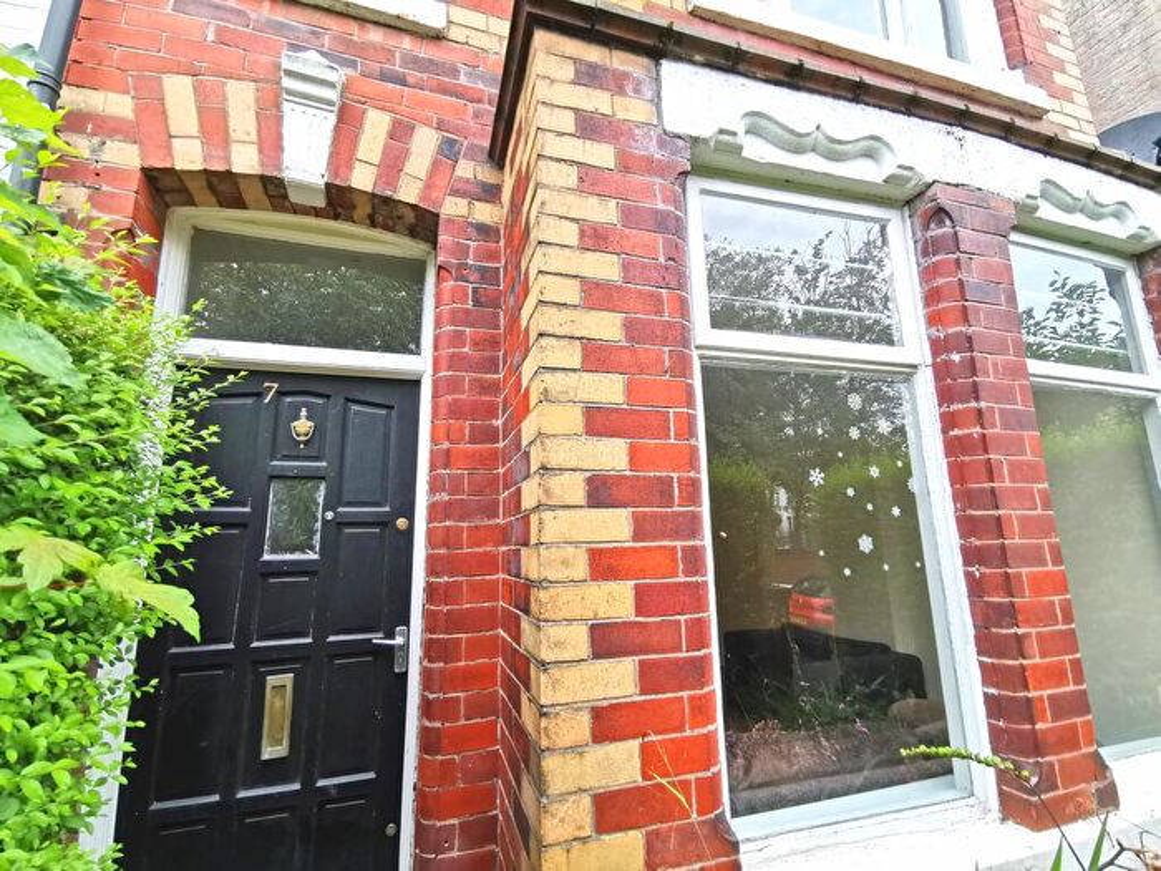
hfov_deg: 94.5
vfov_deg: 78.1
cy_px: 436
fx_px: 537
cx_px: 580
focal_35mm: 16
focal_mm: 2.35
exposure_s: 1/99.9
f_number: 2.2
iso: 64
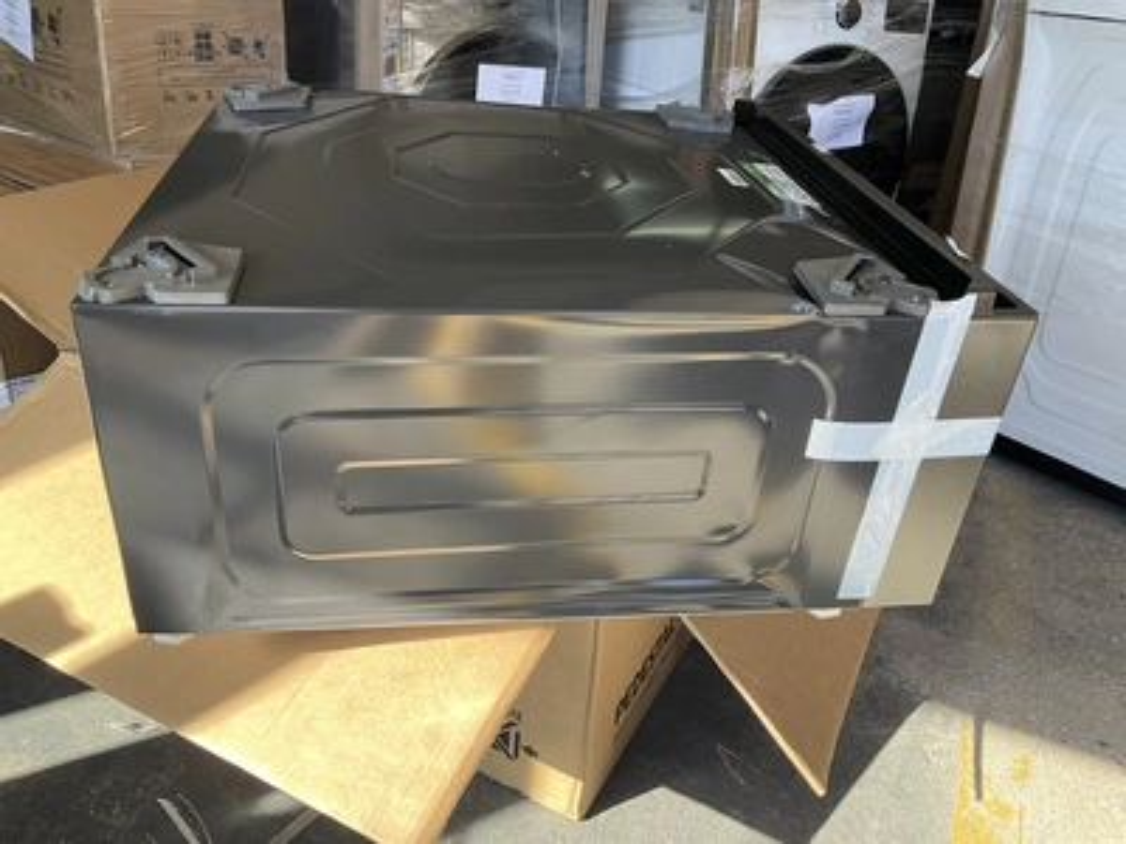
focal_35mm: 29
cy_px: 422
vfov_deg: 48.2
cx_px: 563
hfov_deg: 61.7
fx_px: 943
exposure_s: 1/163
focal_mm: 3
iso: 32
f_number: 1.8
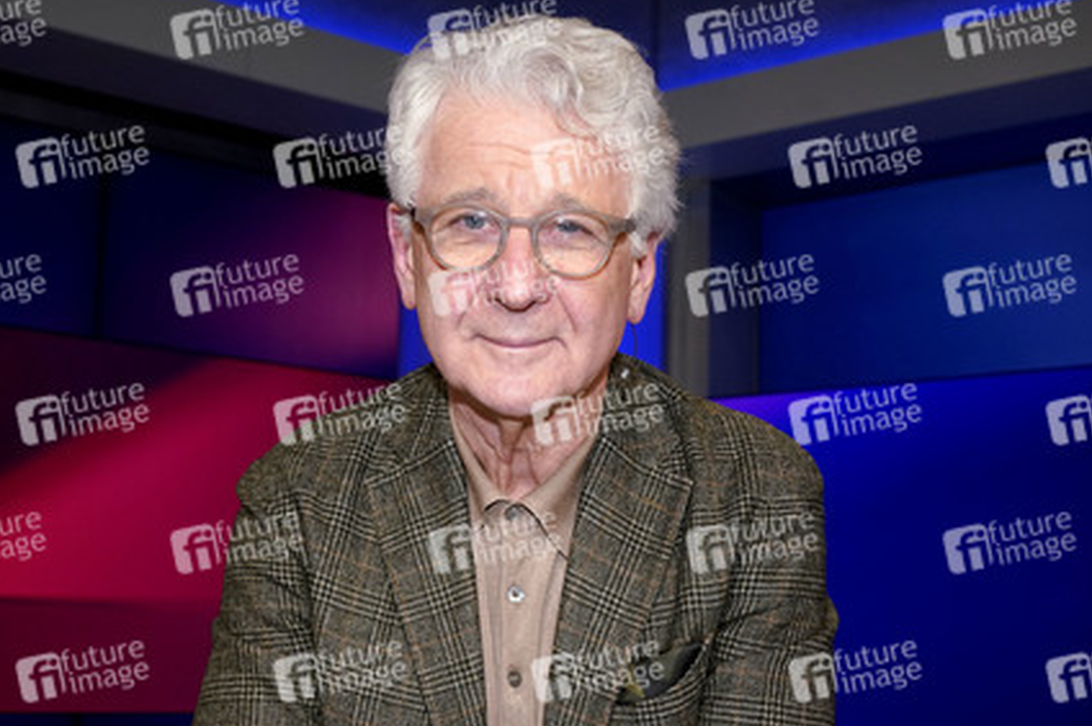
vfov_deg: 39.9
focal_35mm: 33
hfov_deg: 57.2
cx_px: 529
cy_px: 350
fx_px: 1000
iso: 1600
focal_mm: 31
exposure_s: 1/200
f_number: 5
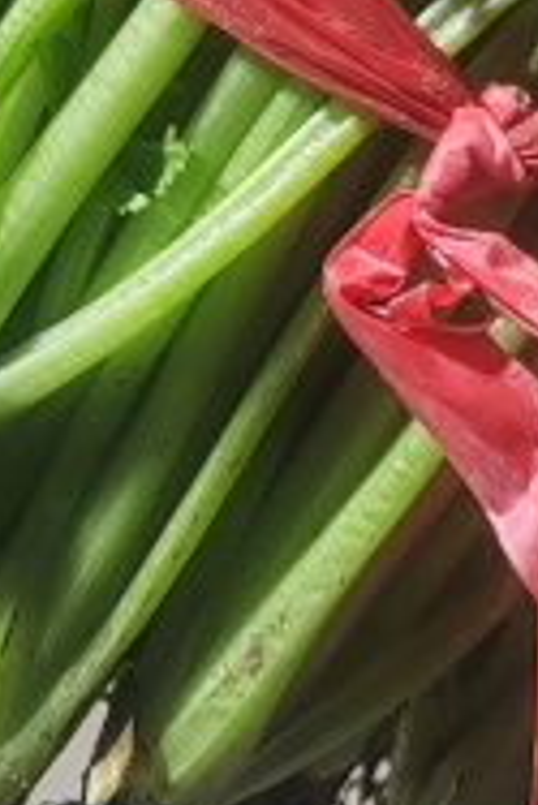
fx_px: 3580
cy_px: -71
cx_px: 448
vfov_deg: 12.6
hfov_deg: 8.6
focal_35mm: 160
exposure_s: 1/50
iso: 800
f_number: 1.9
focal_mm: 5.52
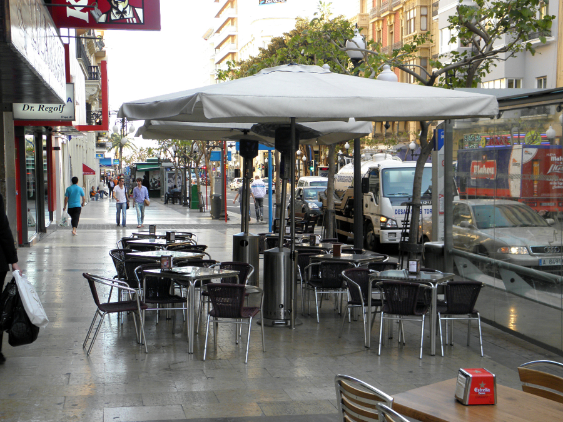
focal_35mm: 47
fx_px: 764
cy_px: 211
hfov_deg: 40.4
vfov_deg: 30.9
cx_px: 282
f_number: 3.9
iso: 100
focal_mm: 8.6
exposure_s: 1/50
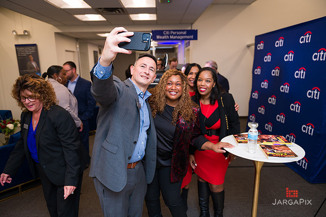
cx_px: 163
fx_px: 217
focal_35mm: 24
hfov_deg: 73.8
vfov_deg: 53.1
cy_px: 108
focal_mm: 24
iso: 400
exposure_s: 1/200
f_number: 3.2
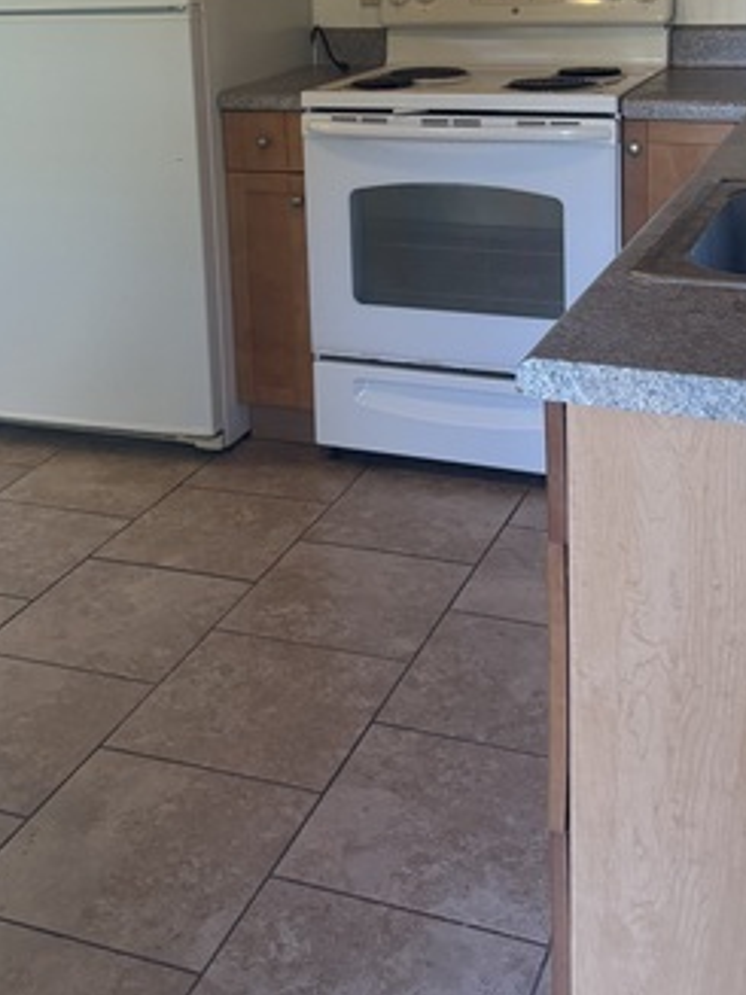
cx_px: 311
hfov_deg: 29.6
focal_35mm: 49
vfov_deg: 37.0
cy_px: 141
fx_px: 1409
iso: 320
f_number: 1.78
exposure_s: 1/120
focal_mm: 6.76
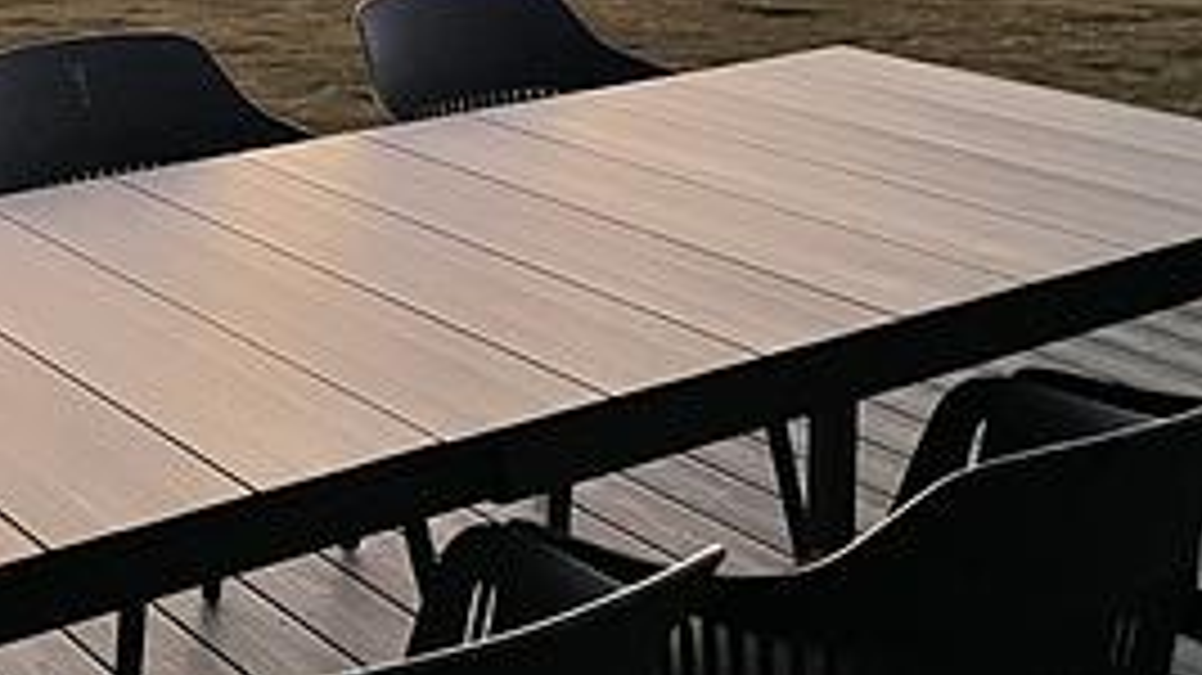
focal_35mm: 66
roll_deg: +0.7
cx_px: 225
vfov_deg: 17.8
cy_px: -11
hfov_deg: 31.0
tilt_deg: -9.3
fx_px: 2103
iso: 500
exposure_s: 1/59
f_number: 1.6
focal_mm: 4.2
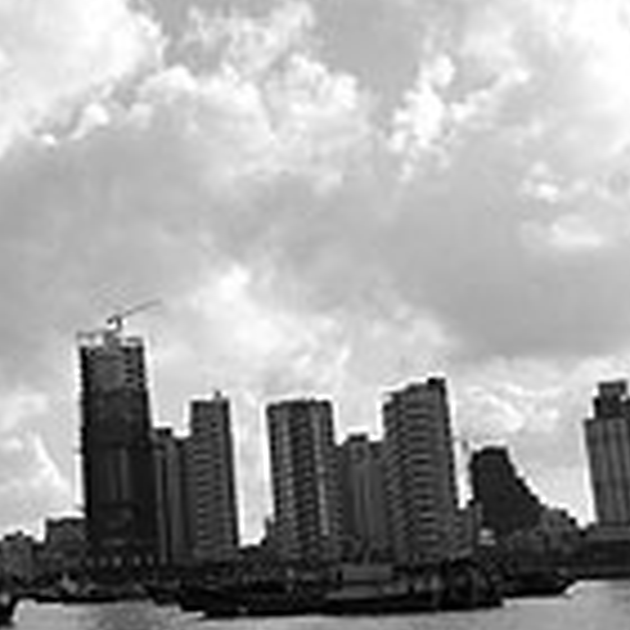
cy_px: 169
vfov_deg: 23.2
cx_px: -230
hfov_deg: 20.9
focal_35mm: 74
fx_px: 1524
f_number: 8
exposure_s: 1/250
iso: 100
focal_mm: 18
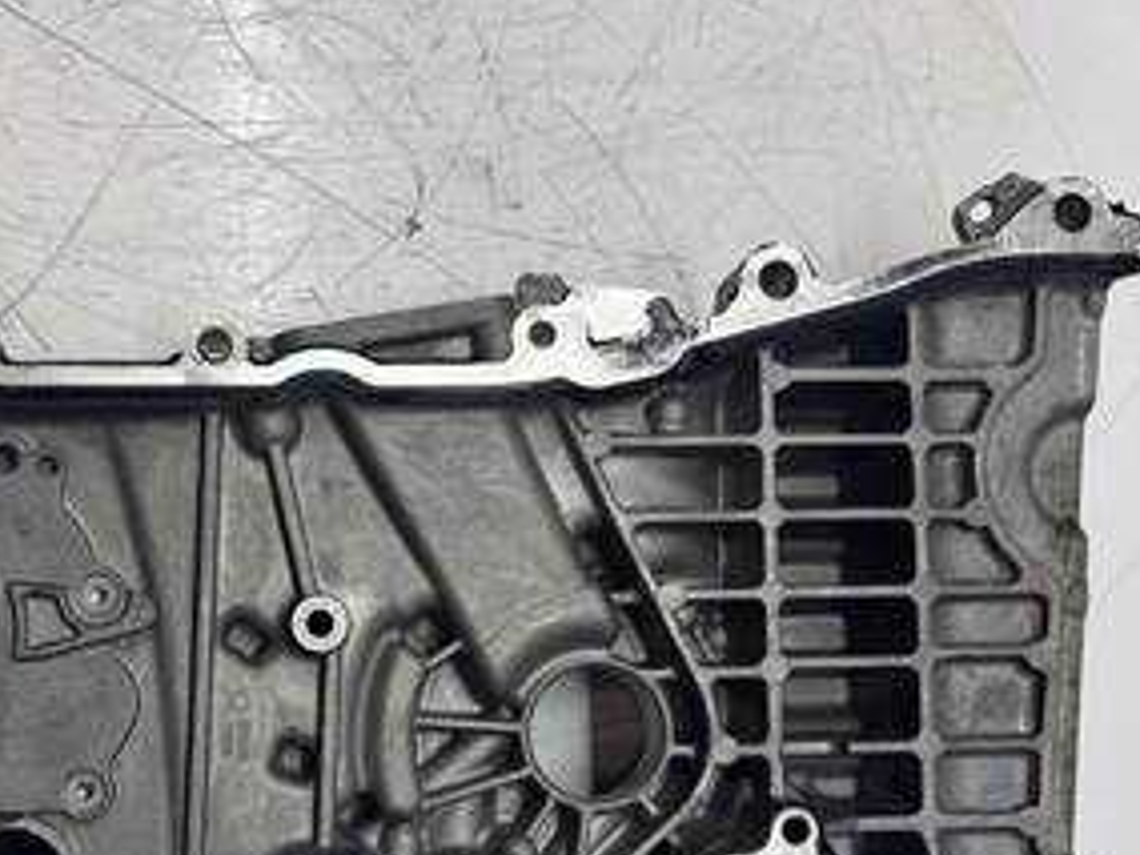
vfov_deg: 32.3
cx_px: 345
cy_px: 642
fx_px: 1449
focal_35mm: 44
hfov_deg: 42.1
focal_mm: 5.96
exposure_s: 1/109
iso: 40
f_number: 1.6
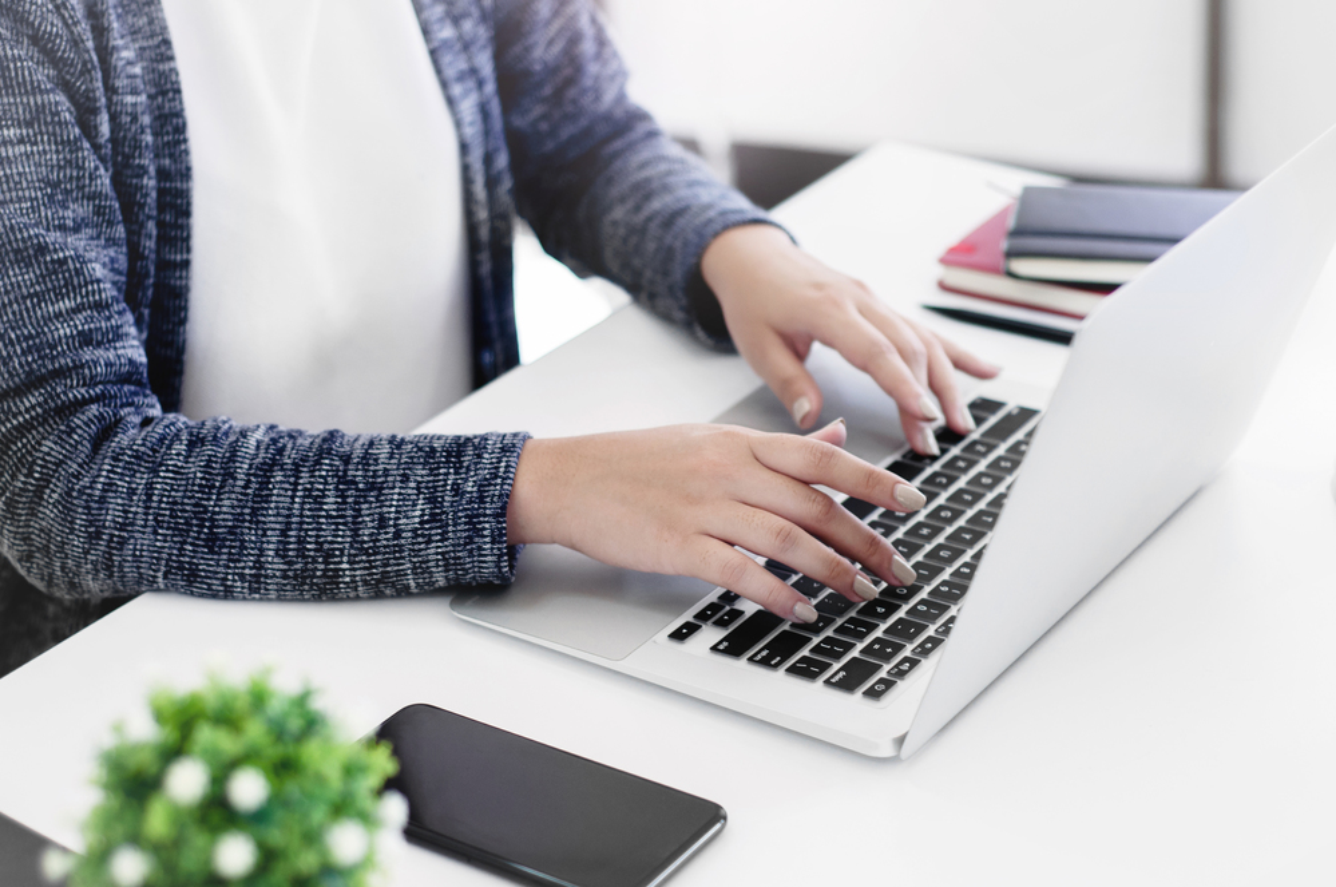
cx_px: 668
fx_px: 2779
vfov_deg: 18.1
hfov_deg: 27.0
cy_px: 444
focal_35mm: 75
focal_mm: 50
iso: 400
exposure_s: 1/100
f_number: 2.8
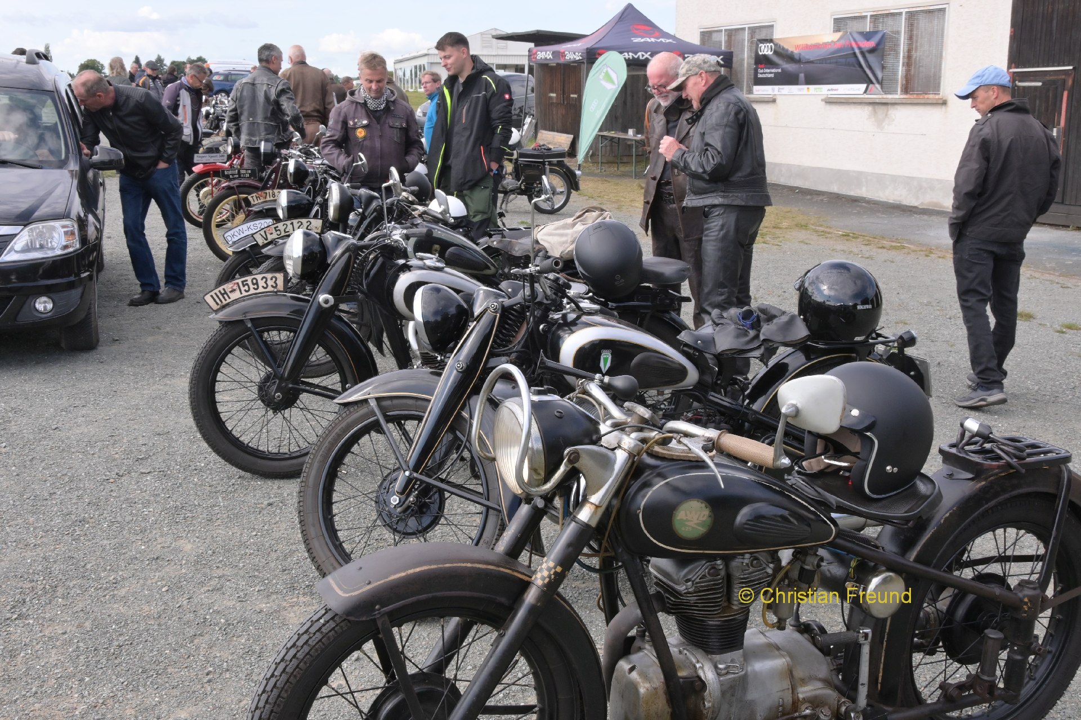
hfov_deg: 49.6
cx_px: 540
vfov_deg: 34.2
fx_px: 1171
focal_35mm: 39
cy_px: 360
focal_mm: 26
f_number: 14
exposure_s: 1/200
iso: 500
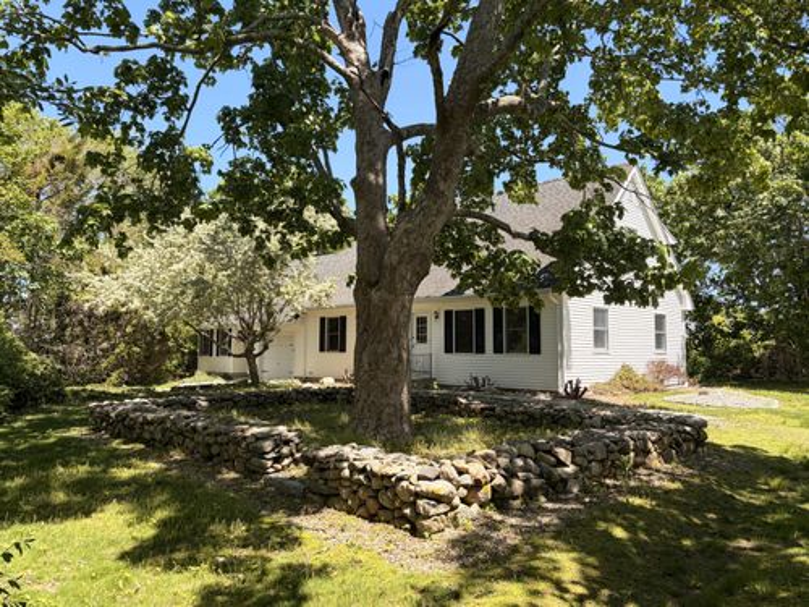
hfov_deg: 67.3
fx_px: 608
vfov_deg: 53.1
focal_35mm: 26
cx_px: 404
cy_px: 304
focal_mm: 5.96
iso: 64
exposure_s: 1/1587
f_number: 1.6
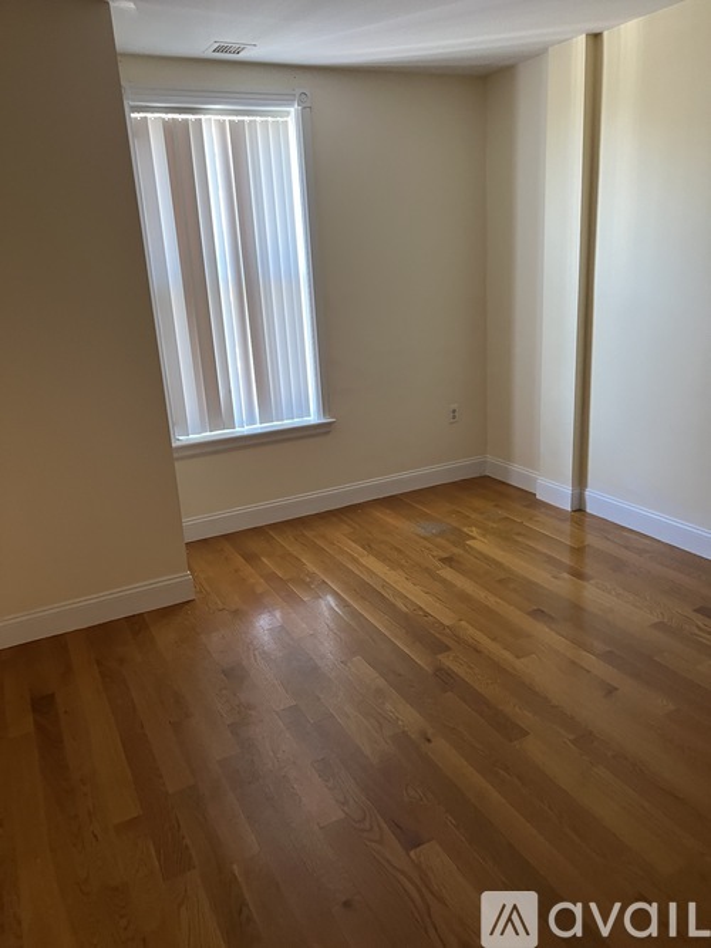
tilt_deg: -13.0
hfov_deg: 53.0
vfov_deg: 67.3
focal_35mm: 26
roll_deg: +2.0
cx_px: 356
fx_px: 712
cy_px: 474
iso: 400
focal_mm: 5.7
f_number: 1.5
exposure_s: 1/60
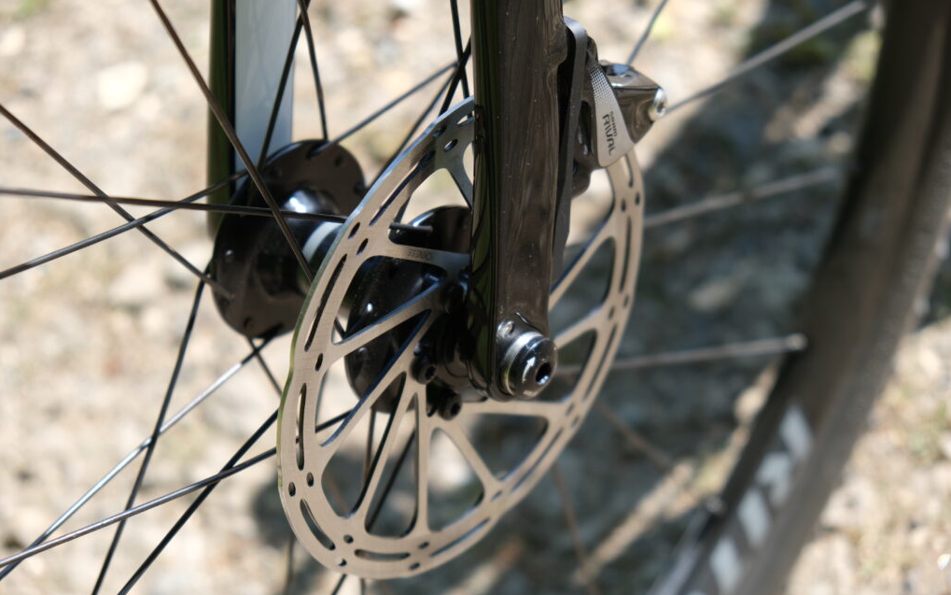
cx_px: 475
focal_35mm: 85
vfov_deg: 15.4
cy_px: 298
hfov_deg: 24.4
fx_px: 2203
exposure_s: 1/320
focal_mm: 55
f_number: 4
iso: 160
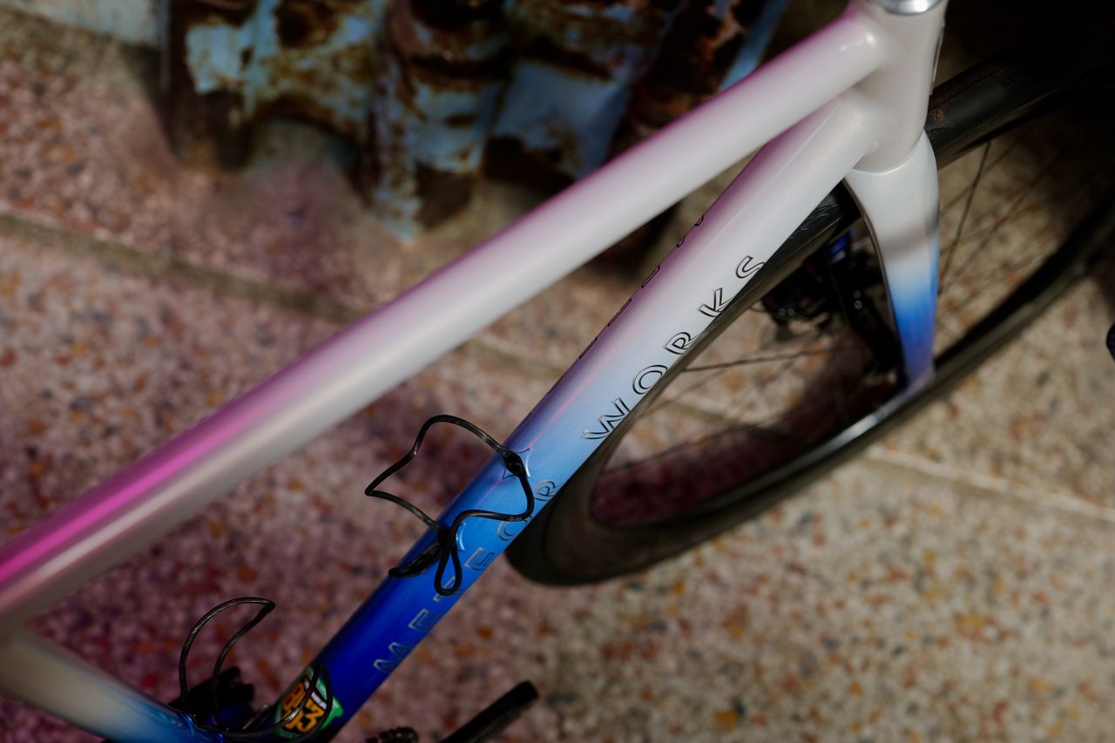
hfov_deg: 39.6
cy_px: 372
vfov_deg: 27.0
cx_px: 558
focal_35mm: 50
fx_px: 1548
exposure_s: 1/160
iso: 100
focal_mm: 50
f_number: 2.8
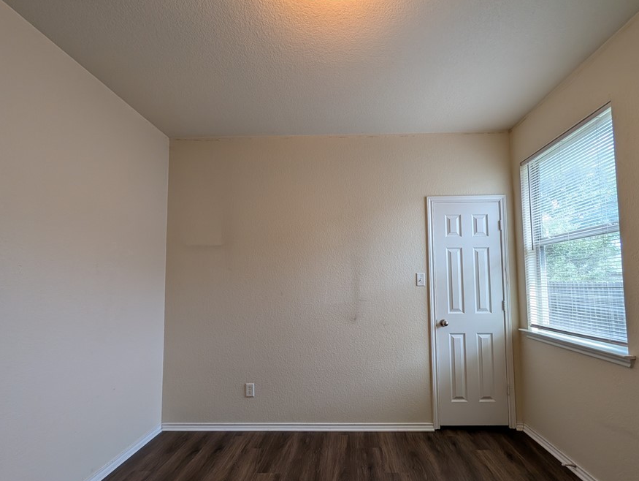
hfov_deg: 101.9
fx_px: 259
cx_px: 337
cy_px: 267
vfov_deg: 85.5
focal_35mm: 14
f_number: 1.7
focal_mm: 2.02
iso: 40
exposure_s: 1/127
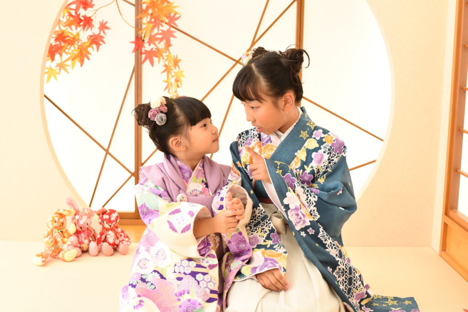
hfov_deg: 39.6
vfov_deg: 27.0
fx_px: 650
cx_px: 234
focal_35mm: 50
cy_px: 156
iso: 800
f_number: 5.6
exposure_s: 1/160
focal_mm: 50
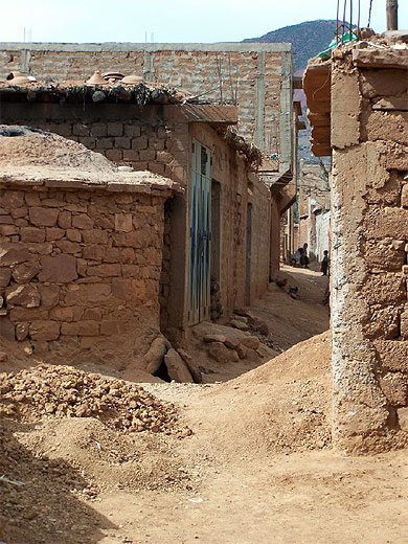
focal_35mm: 75
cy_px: 272
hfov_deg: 19.6
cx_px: 204
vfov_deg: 26.0
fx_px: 1179
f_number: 3.2
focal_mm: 12.4
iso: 80
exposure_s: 1/750
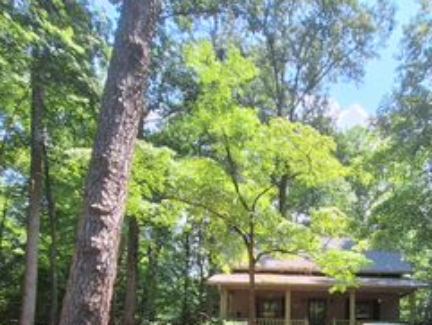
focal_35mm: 27
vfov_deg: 45.0
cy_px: 312
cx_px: 324
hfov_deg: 61.6
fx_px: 337
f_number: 2.2
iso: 40
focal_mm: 1.74
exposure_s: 1/238
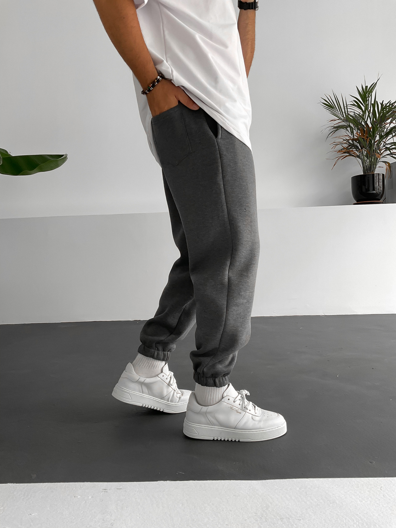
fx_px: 442
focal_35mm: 29
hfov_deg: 48.2
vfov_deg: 61.7
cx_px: 198
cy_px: 264
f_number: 1.8
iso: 50
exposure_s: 1/120
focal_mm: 3
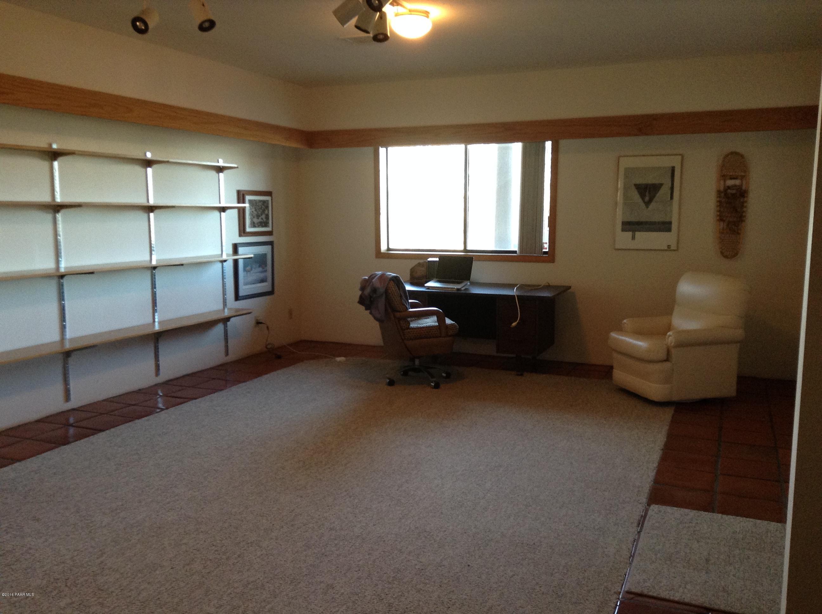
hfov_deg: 55.4
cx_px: 411
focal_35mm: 33
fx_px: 782
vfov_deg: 42.8
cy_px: 307
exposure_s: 1/24
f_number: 2.4
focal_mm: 3.3
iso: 100
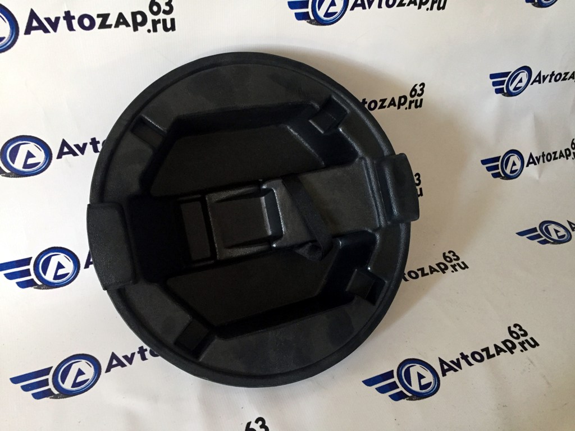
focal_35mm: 29
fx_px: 482
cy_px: 216
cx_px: 288
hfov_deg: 61.7
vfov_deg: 48.2
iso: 250
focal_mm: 4.15
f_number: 2.2
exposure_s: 1/33
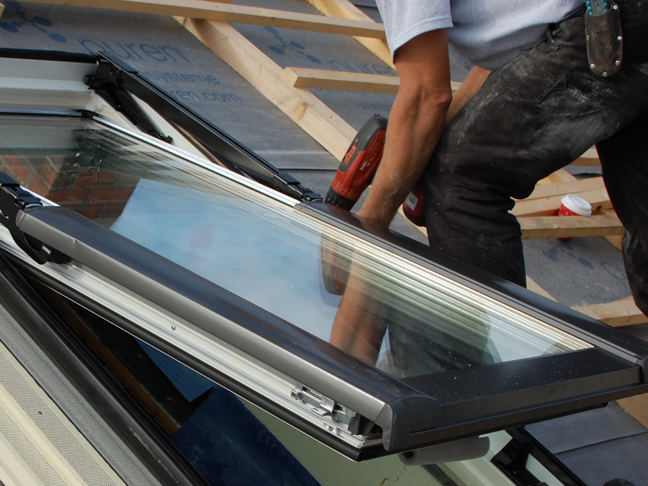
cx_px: 151
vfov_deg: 18.7
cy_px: 310
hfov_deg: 24.5
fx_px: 1474
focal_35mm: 79
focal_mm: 35
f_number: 9
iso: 200
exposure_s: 1/320
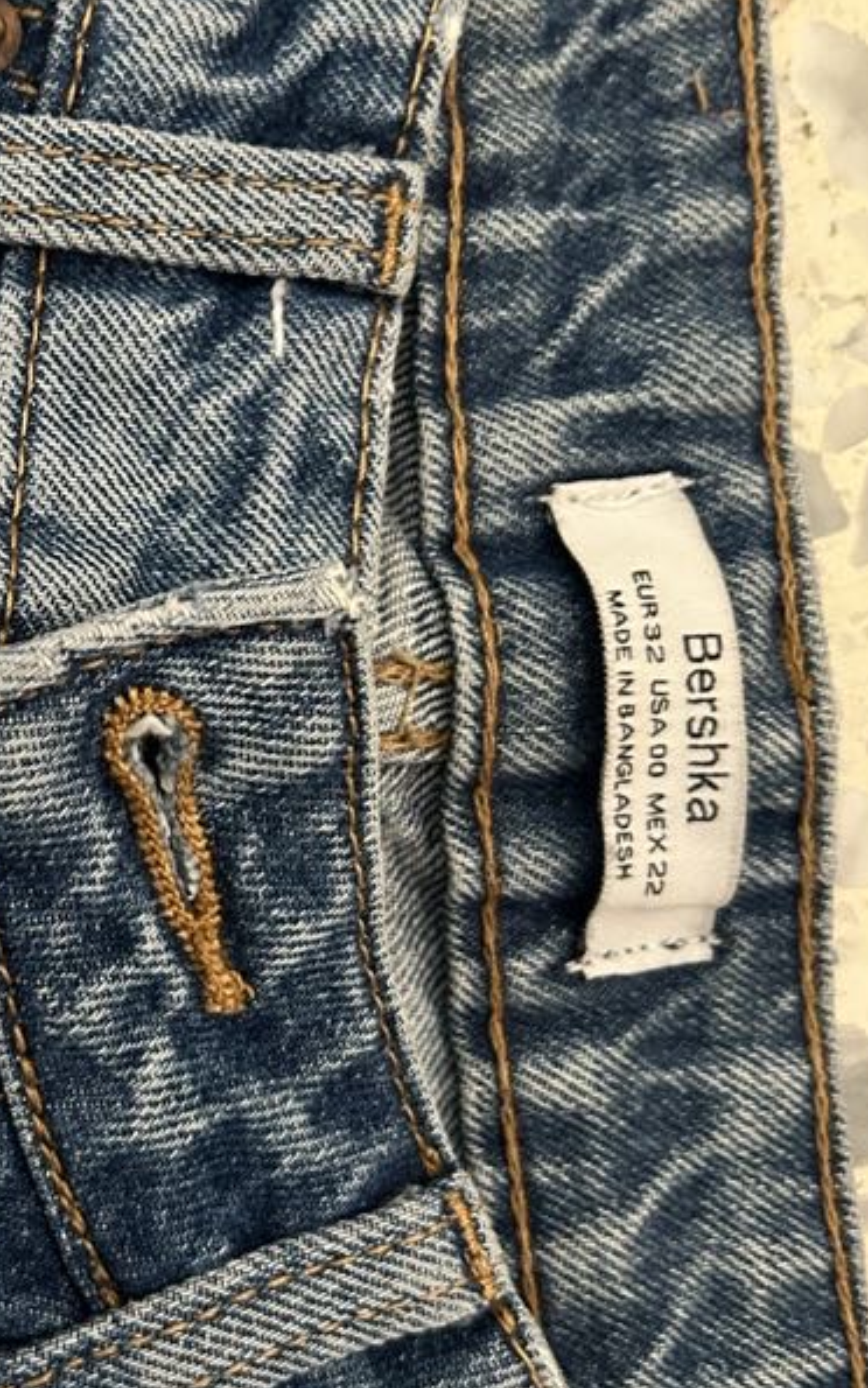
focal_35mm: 50
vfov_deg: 40.2
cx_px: 19
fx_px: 1892
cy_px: 602
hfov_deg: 24.7
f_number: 1.5
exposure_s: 1/36
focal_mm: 5.7
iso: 640
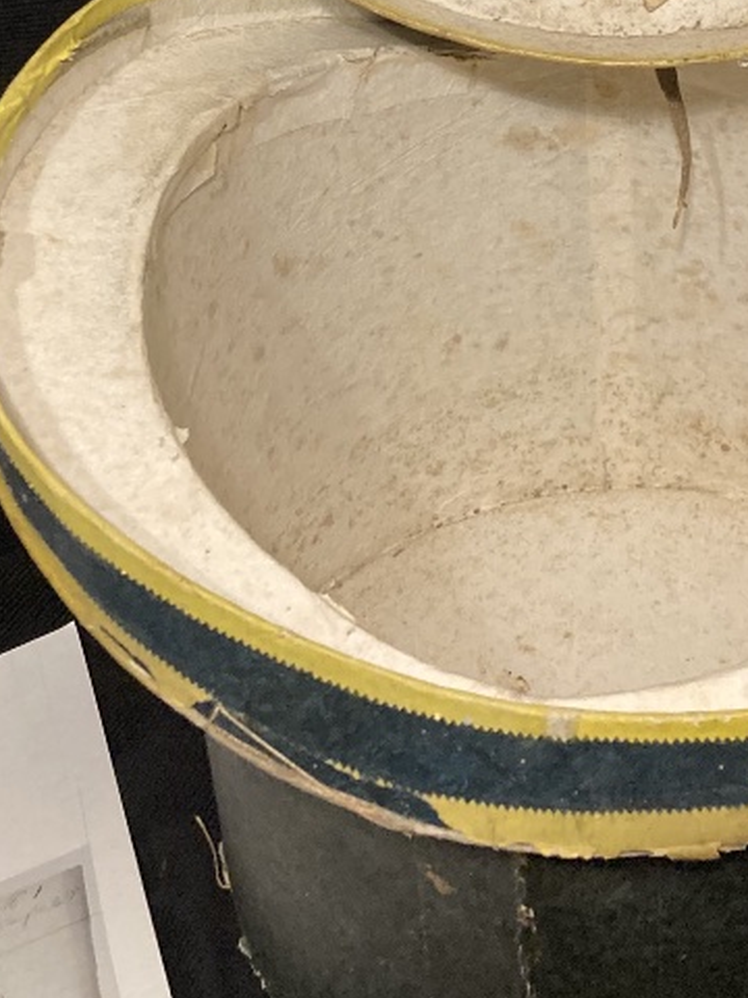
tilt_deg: -29.9
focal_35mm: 70
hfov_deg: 20.9
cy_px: -77
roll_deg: +3.5
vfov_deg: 25.9
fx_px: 2017
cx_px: 513
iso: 200
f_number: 1.8
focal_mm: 3.99
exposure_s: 1/50
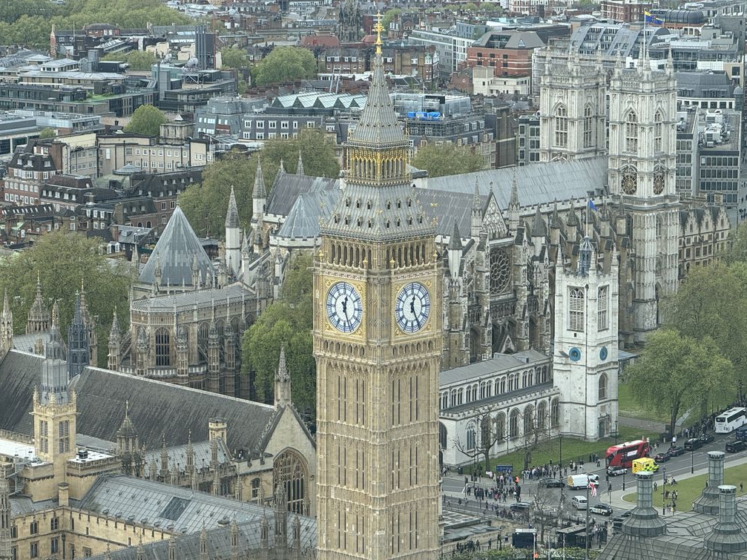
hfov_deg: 13.8
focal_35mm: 143
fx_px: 3086
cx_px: 389
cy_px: 300
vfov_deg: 10.4
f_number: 2.8
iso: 50
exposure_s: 1/541
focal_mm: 15.66
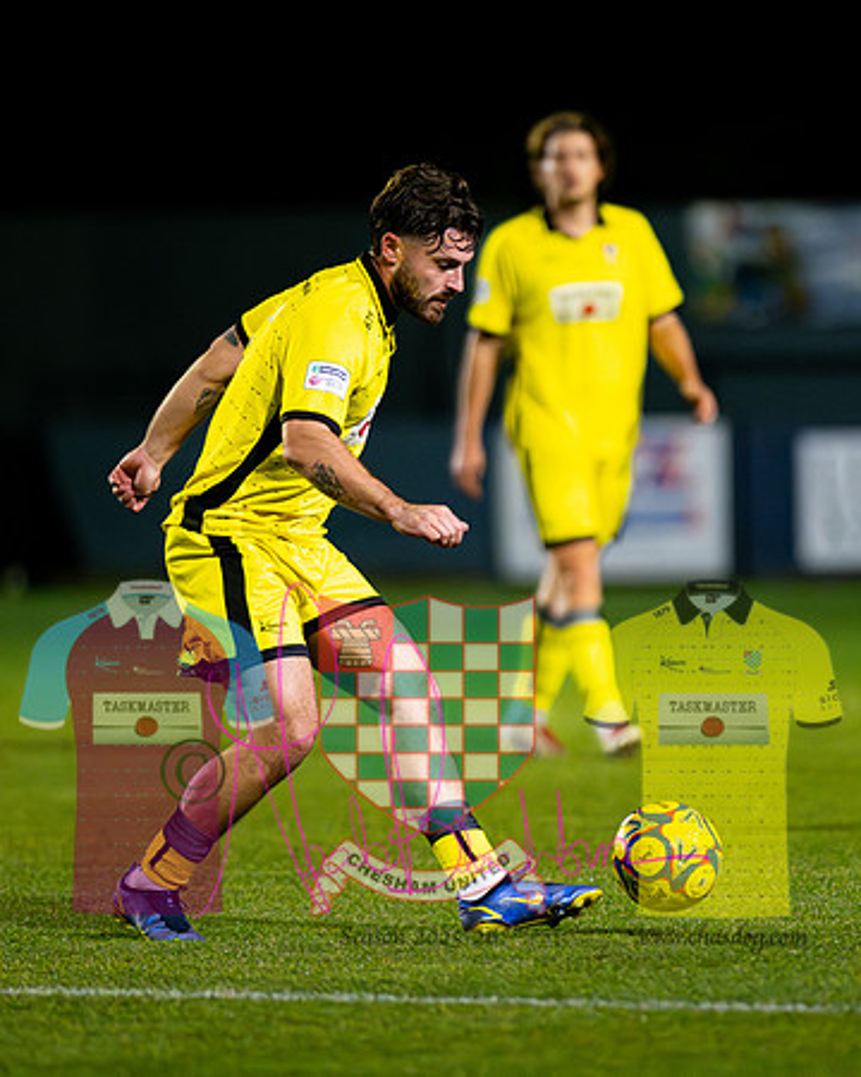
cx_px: 408
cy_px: 600
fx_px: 16142
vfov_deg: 3.8
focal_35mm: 507
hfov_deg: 3.1
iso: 8000
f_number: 2.8
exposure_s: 1/1250
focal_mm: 300
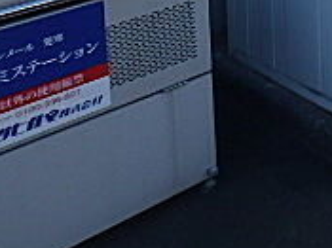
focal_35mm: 77
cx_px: 537
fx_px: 738
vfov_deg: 16.1
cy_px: -199
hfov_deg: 20.5
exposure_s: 1/500
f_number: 3.5
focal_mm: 3.7
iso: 125
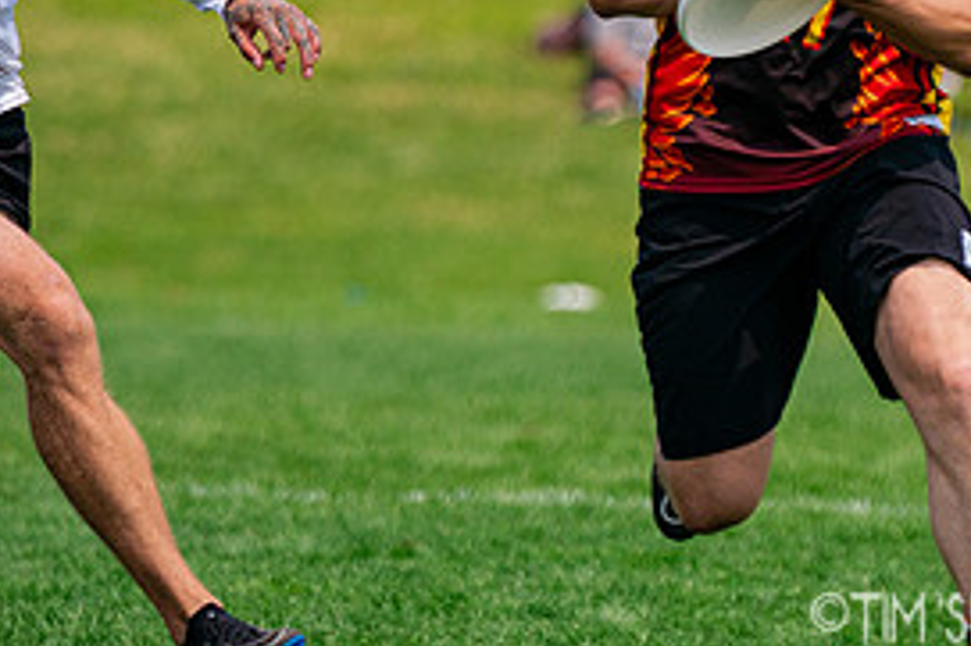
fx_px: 15445
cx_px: 860
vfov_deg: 2.4
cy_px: 173
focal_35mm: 573
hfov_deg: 3.6
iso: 400
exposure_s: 1/10000
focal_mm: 200
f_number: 2.8
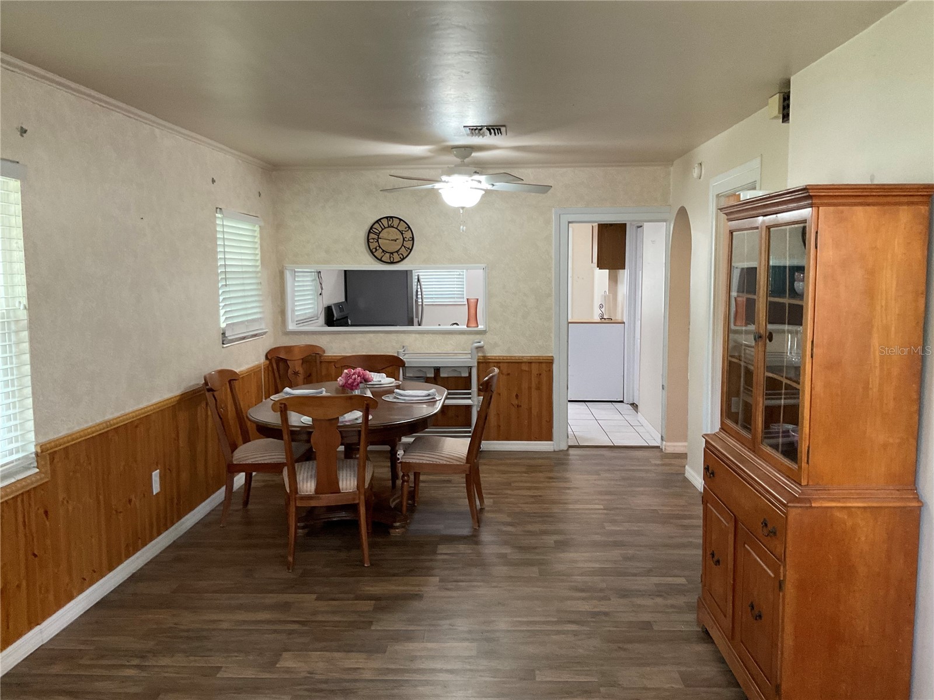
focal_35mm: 29
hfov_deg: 61.7
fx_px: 782
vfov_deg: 48.2
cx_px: 467
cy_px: 350
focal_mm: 3
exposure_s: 1/60
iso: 200
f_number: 1.8
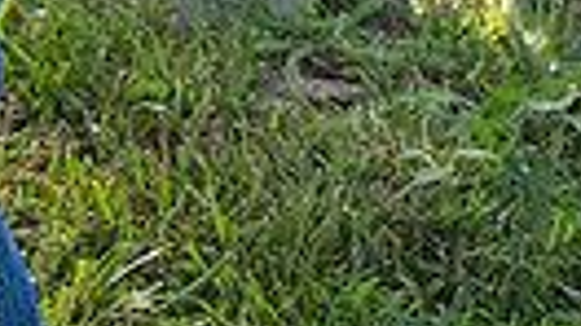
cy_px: -749
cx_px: -18
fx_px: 2771
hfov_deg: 11.8
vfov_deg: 6.1
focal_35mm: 180
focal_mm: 39
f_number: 6.3
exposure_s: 1/320
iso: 400
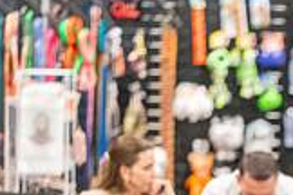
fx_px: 5770
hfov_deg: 2.9
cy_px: 284
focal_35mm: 709
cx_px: 391
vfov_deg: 1.9
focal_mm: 198
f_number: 2.8
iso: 12800
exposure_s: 1/320
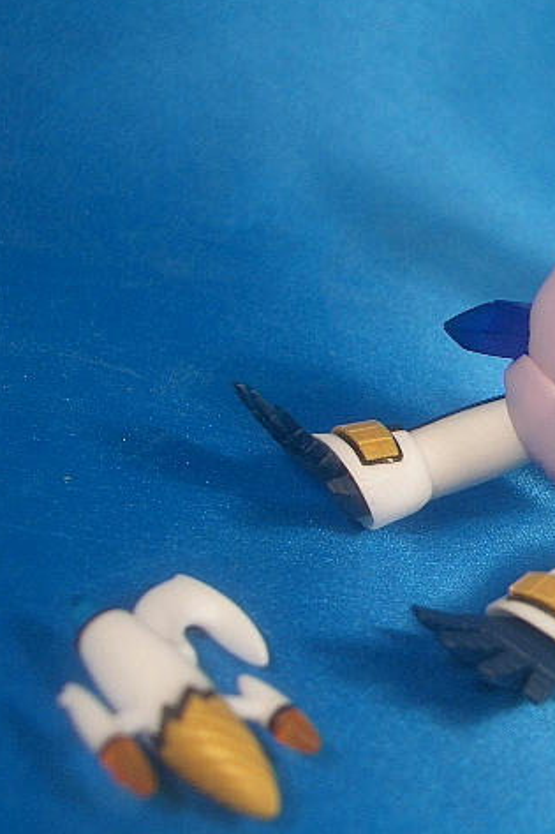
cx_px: 544
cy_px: 413
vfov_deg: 29.3
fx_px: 1597
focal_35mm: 69
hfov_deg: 19.2
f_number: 3.1
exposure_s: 1/60
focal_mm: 8.2
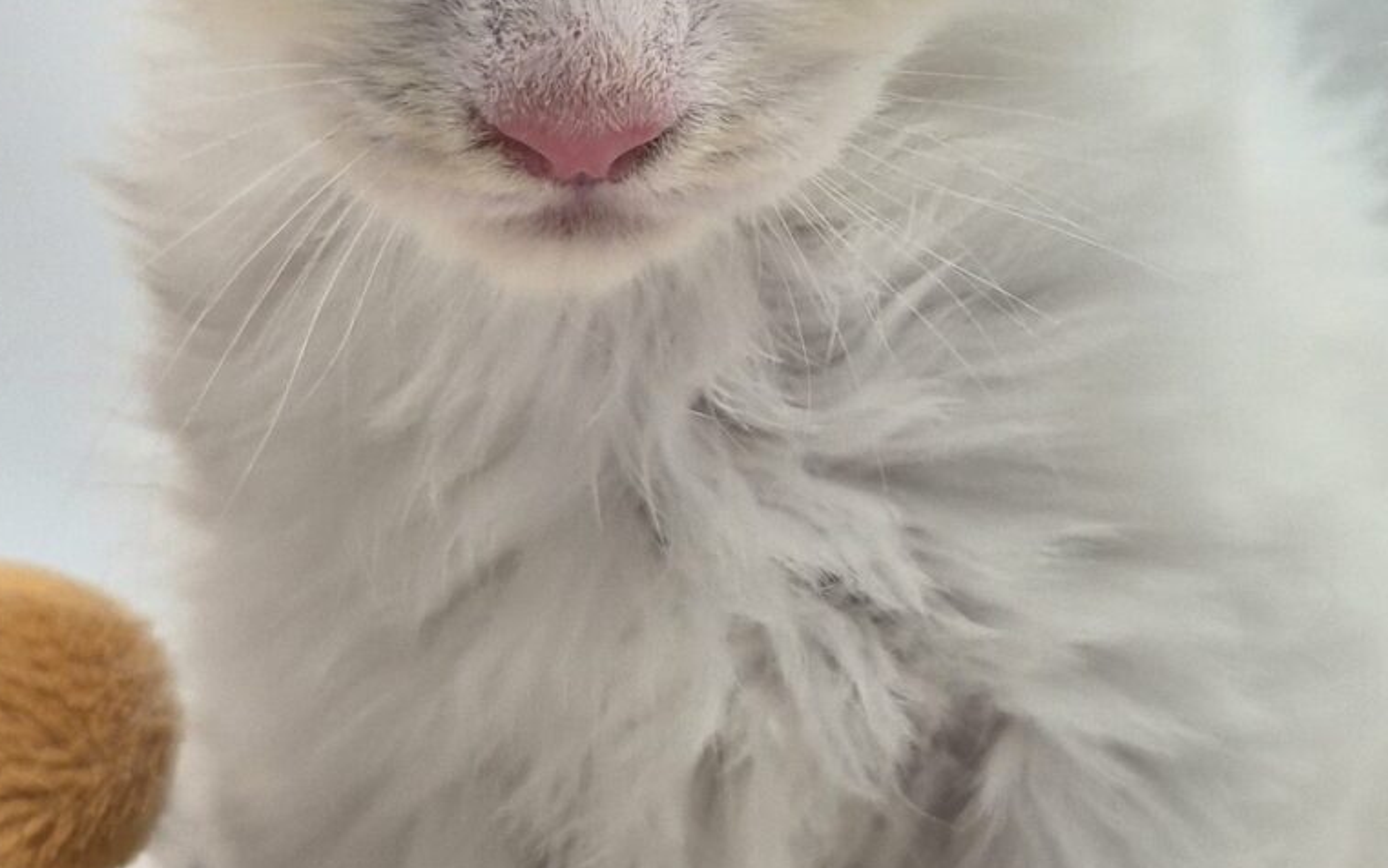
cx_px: 994
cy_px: 277
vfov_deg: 15.9
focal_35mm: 82
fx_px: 3103
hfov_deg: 25.0
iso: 80
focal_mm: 5.4
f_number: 1.8
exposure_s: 1/1188
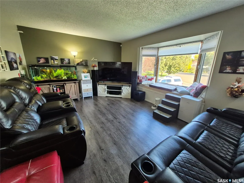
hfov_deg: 106.2
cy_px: 92
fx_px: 92
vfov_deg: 89.9
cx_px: 122
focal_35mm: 13
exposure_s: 1/60
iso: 400
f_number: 2.2
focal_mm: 1.74
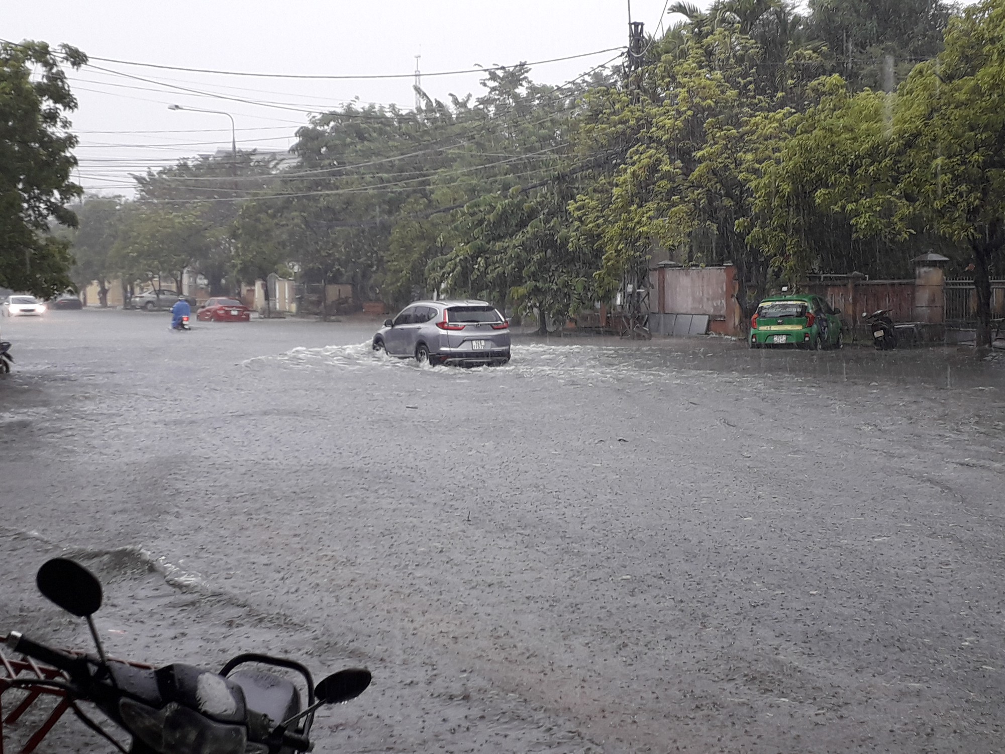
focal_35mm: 27
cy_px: 377
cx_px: 502
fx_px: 784
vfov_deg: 51.4
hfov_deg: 65.3
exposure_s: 1/158
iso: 40
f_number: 1.9
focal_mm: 3.6
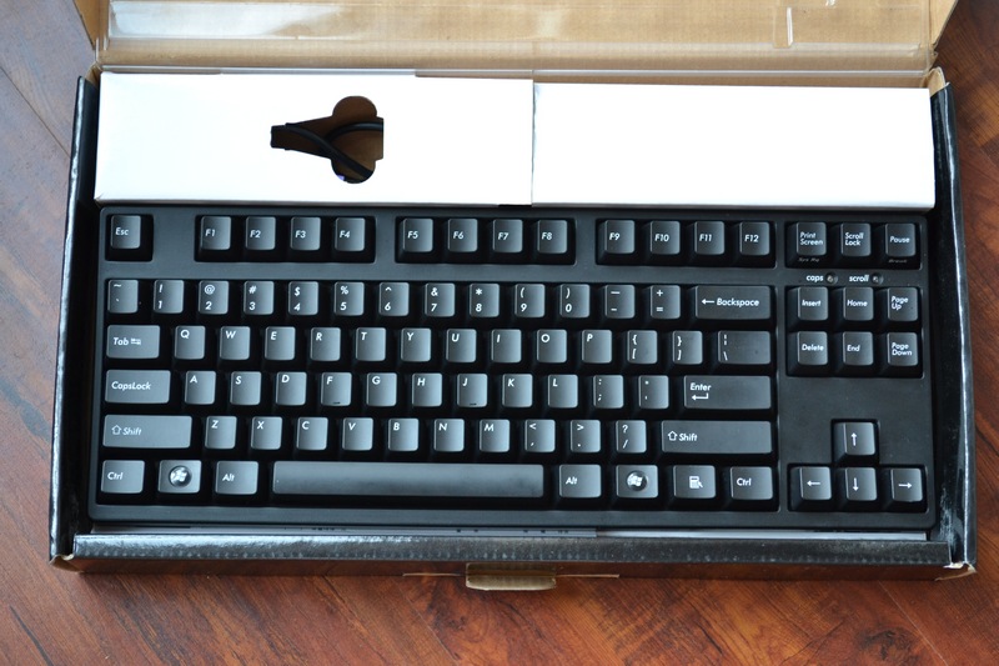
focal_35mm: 63
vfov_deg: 21.6
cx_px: 500
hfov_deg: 31.9
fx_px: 1748
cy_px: 333
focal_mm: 42
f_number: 5.3
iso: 800
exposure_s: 1/25
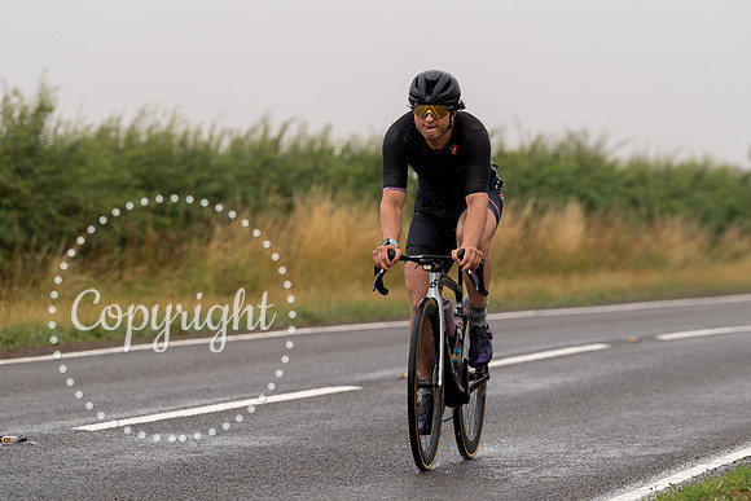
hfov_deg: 8.3
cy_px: 202
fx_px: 5199
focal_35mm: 249
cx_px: 447
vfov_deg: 5.5
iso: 100
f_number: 4
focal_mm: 170
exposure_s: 1/1000
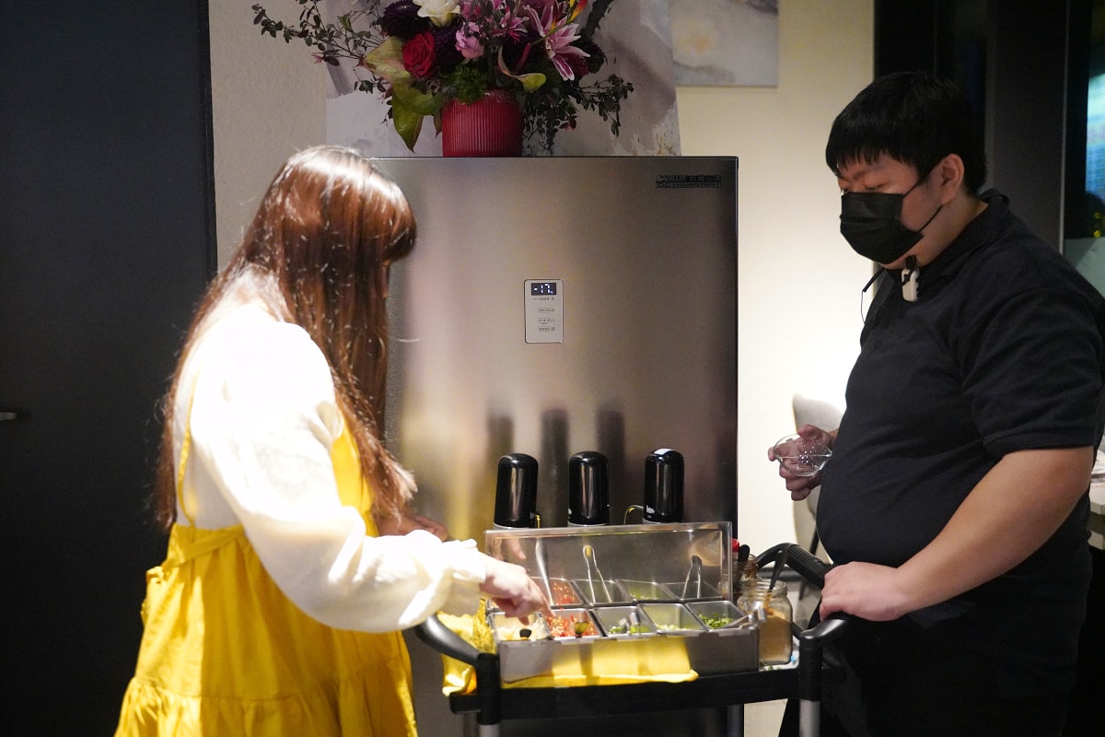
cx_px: 552
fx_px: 1074
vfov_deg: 37.9
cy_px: 368
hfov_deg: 54.4
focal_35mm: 35
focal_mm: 35
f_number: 2.8
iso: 12800
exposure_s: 1/125
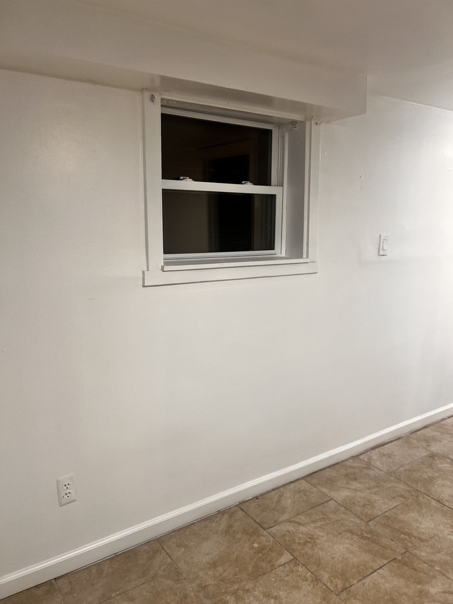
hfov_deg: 53.1
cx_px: 226
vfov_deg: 67.3
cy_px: 302
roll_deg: +2.8
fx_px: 454
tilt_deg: -5.9
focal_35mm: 26
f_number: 1.5
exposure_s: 1/60
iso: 80
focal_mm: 5.7
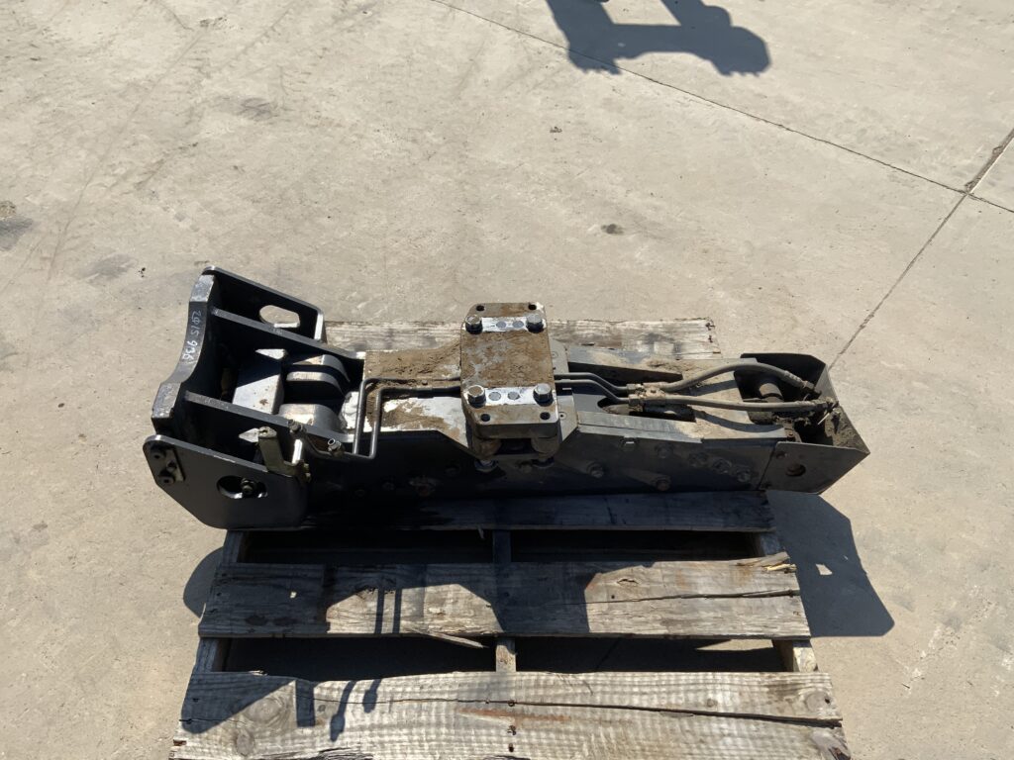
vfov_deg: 48.2
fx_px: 849
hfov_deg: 61.7
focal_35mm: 29
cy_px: 380
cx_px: 507
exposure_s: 1/2667
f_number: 1.8
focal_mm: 3
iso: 16
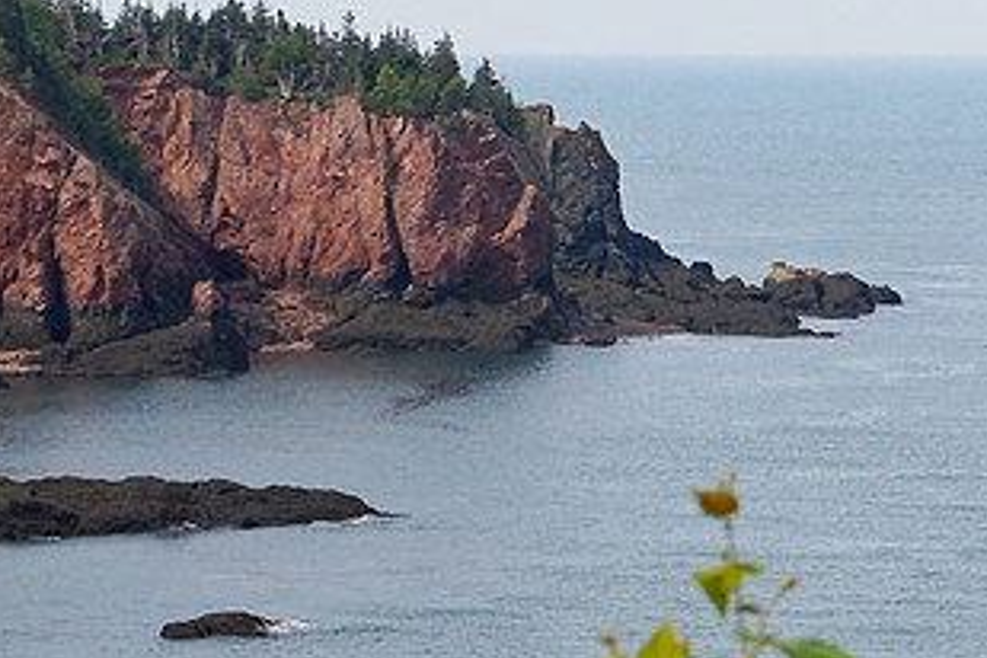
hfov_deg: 9.7
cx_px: 862
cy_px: 286
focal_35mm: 211
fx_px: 5783
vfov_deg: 6.5
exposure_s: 1/1600
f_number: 10
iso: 800
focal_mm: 75
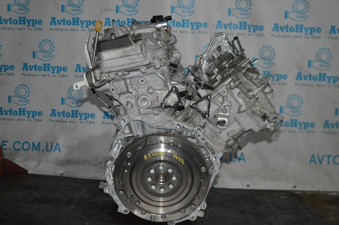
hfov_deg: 38.9
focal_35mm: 51
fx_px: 480
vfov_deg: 26.4
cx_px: 170
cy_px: 112
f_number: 4.5
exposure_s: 1/60
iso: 3200
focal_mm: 34
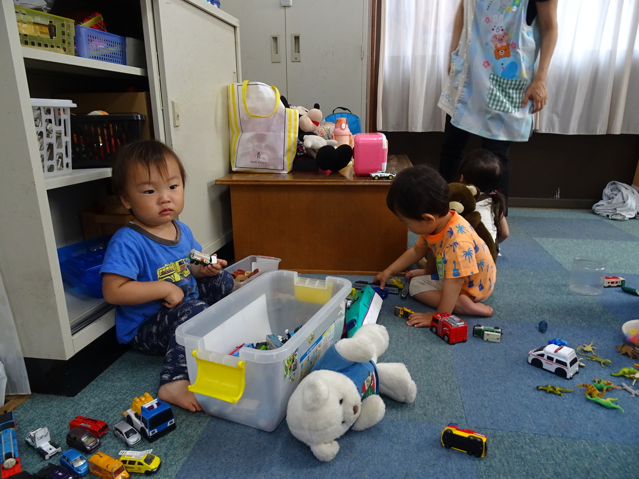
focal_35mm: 24
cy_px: 240
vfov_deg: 56.8
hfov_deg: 71.6
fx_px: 443
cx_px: 320
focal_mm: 4.12
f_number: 3.5
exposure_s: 1/30
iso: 250
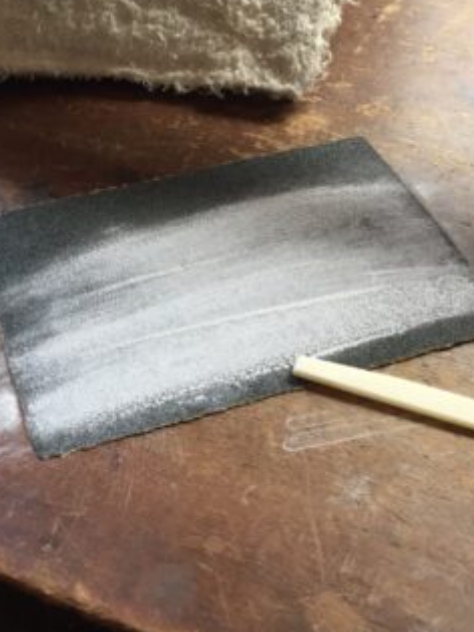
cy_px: 316
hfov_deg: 31.4
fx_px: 840
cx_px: 185
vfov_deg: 41.3
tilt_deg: -47.2
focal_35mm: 46
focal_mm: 4.15
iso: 32
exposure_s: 1/30
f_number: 2.2
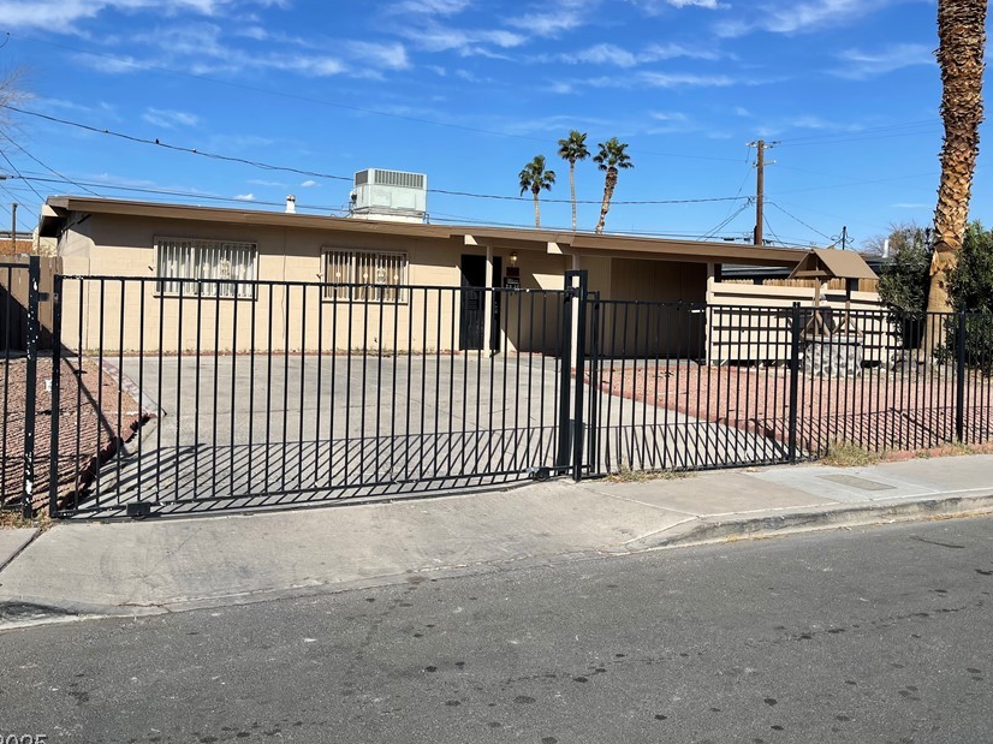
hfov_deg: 58.3
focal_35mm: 31
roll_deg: -1.4
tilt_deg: -1.0
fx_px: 889
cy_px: 310
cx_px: 542
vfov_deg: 45.3
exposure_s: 1/5376
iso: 32
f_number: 1.6
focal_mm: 5.1
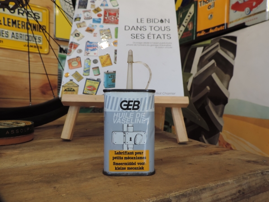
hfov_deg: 71.6
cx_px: 134
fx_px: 187
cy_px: 101
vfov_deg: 56.8
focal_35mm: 24
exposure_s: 1/30
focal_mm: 4.3
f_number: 3
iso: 180
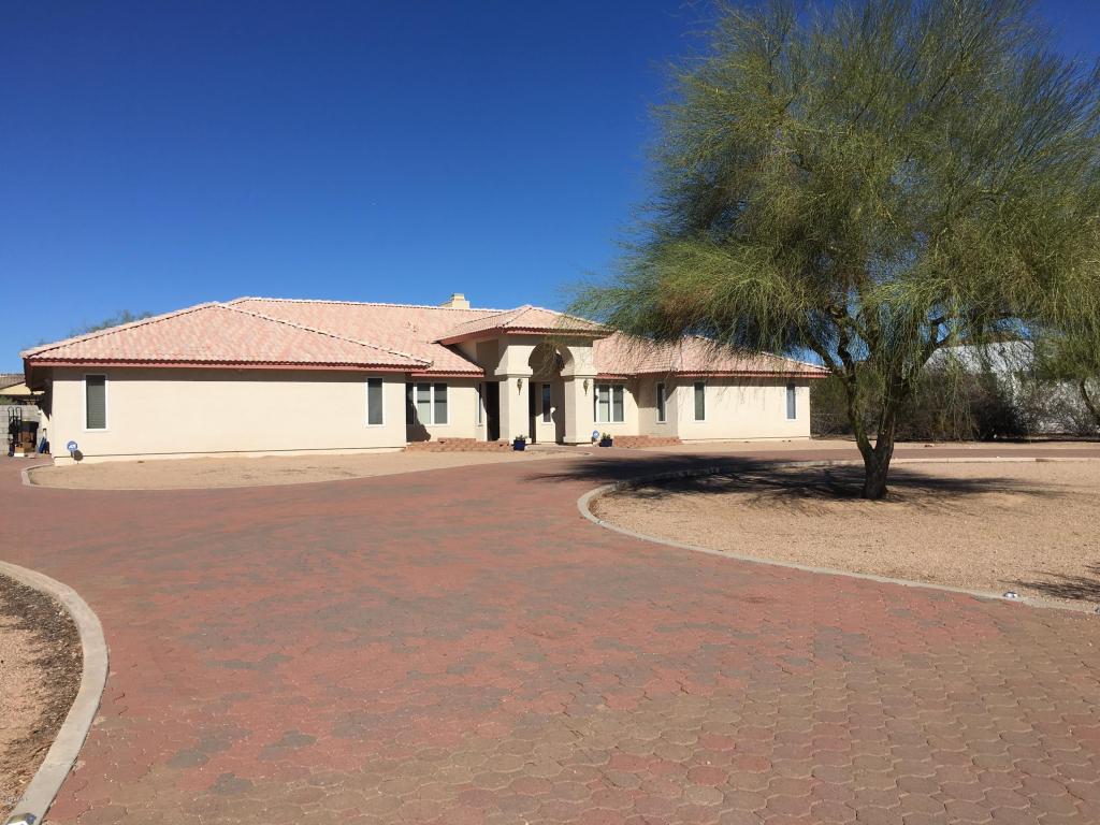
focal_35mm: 29
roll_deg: +0.2
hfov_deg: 61.7
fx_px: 922
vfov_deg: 48.2
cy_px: 412
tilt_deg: -0.1
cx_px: 550
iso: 25
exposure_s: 1/3497
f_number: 2.2
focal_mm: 4.15
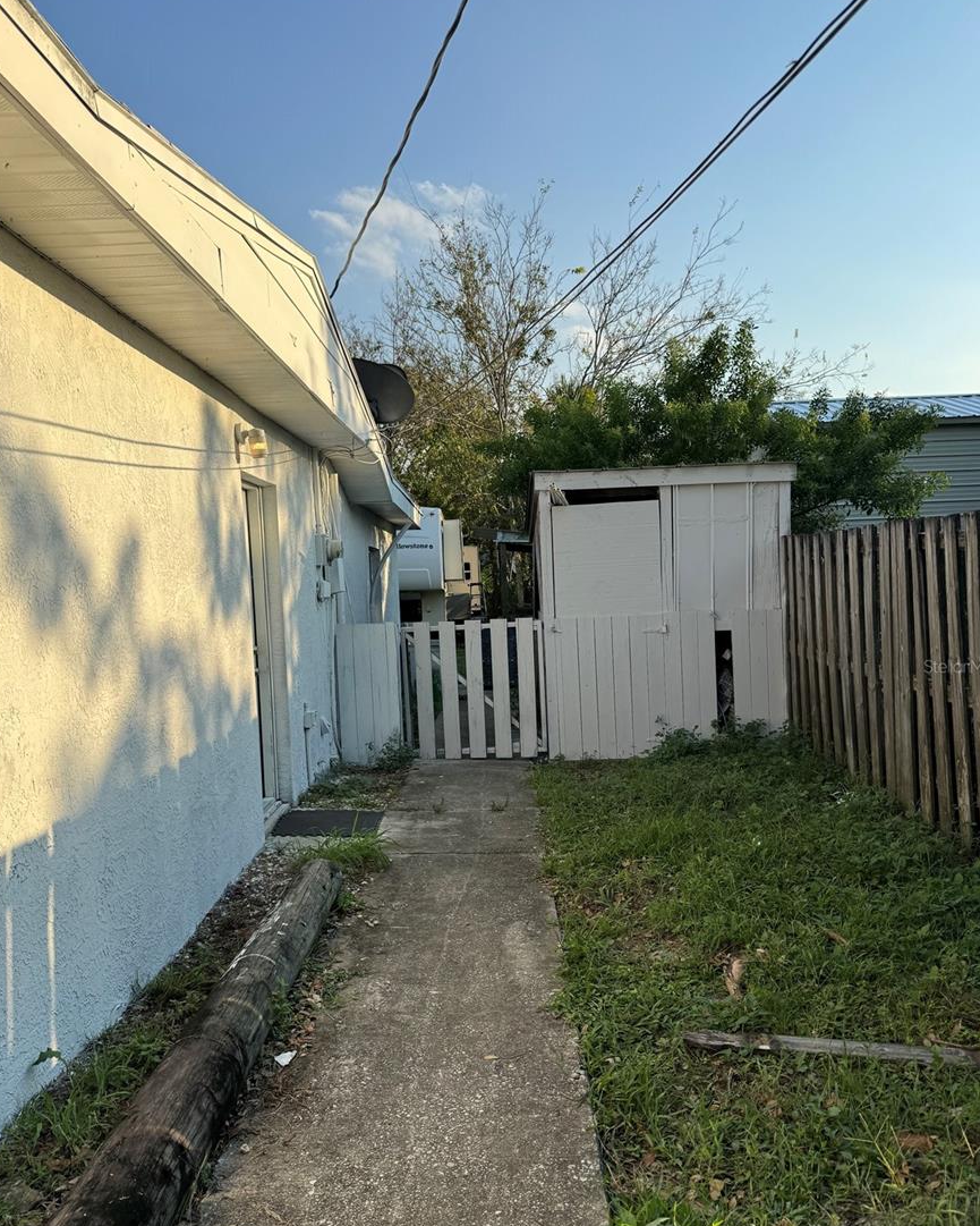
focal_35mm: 26
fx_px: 943
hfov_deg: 54.9
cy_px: 666
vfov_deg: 65.9
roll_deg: +1.8
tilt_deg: -4.0
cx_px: 494
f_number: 1.78
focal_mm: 6.76
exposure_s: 1/3247
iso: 80
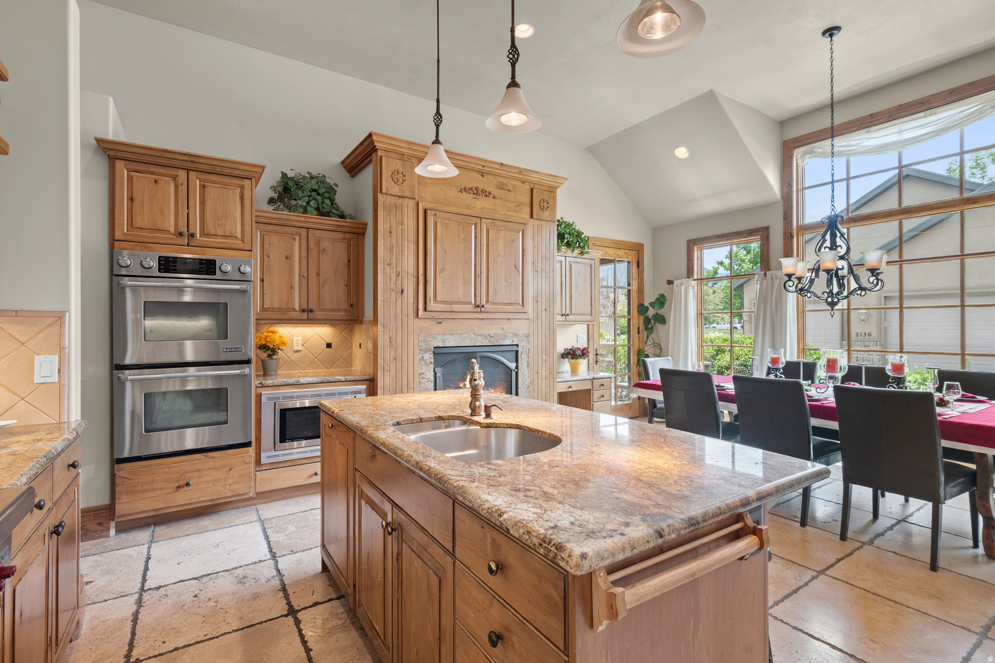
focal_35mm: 16
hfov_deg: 96.7
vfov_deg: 73.7
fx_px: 442
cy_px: 332
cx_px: 498
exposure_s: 1/6
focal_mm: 16
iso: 250
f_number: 9
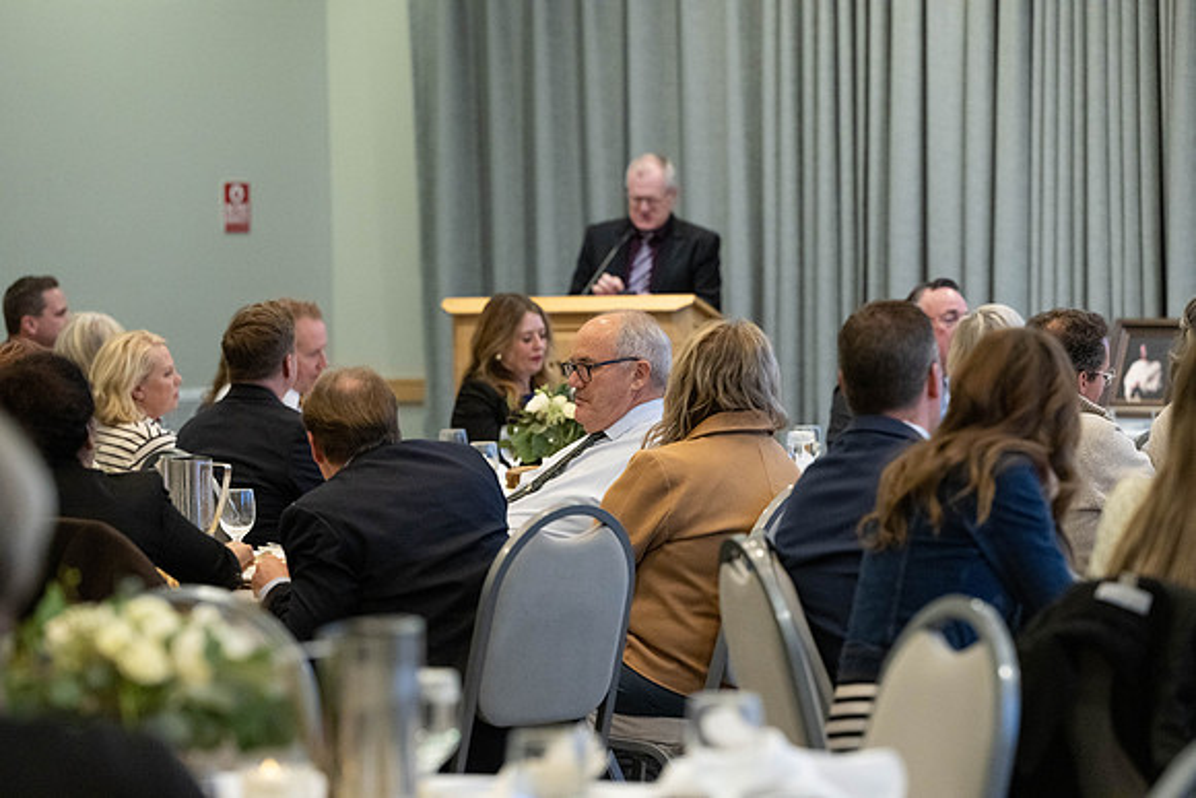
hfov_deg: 14.2
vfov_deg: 9.5
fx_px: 4818
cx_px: 598
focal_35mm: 145
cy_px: 399
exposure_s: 1/320
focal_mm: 145
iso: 3200
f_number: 4
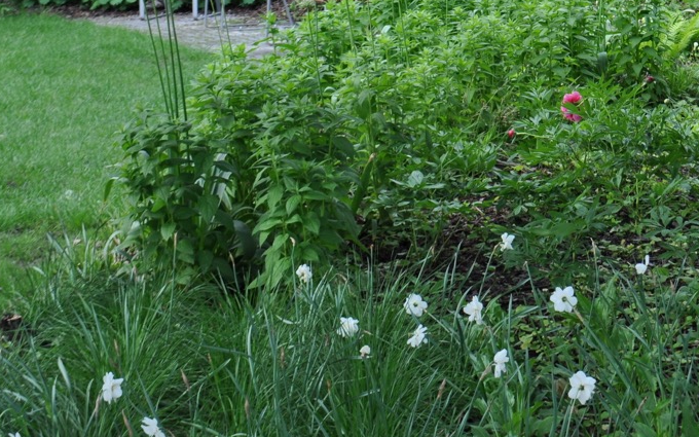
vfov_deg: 11.3
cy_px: 43
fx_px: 2191
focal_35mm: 115
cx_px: 550
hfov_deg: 18.0
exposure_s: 1/125
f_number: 5.6
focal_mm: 40
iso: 250
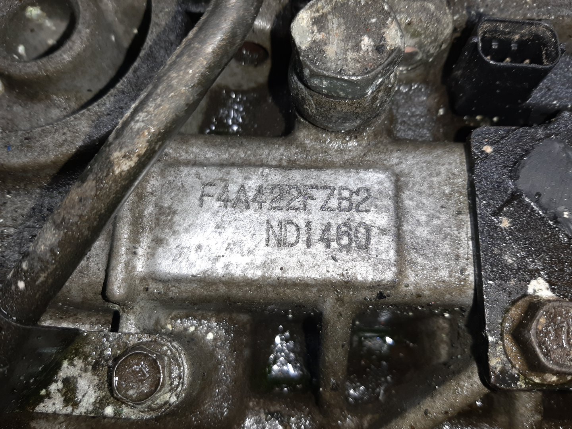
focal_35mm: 26
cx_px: 286
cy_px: 214
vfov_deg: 53.1
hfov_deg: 67.3
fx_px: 430
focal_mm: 3.93
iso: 60
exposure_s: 1/50
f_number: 1.7
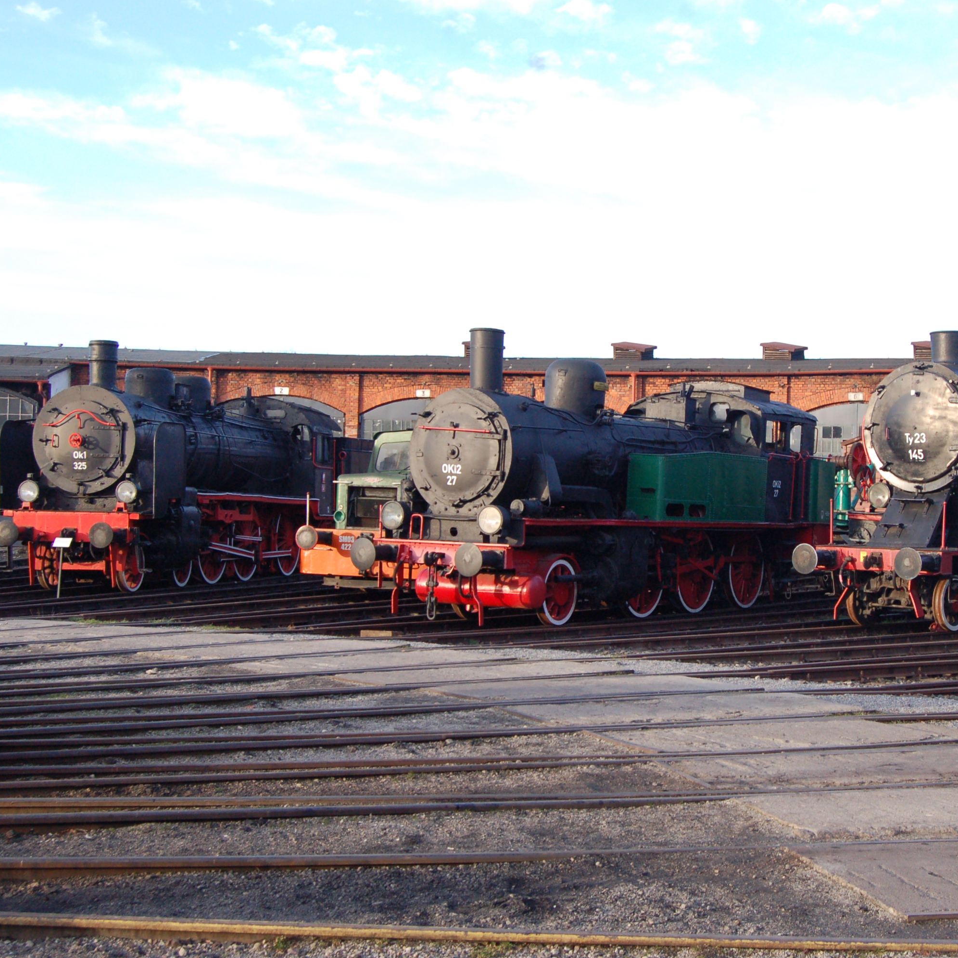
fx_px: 1566
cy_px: 480
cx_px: 643
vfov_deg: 34.0
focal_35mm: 50
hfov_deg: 33.7
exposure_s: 1/250
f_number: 8
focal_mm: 26
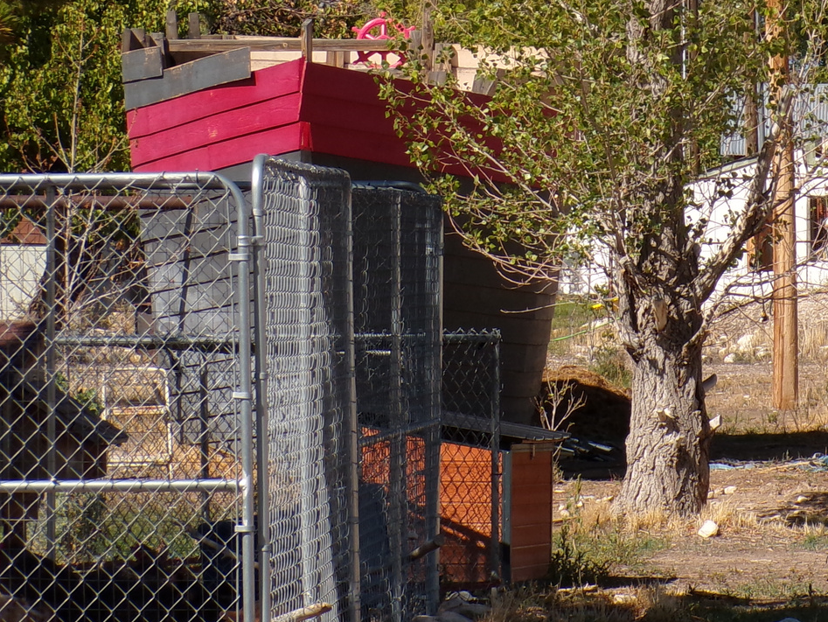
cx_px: 797
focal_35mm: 214
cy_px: 149
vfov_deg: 6.9
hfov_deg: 9.2
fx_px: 5121
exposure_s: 1/640
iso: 100
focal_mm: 17.7
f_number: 4.7
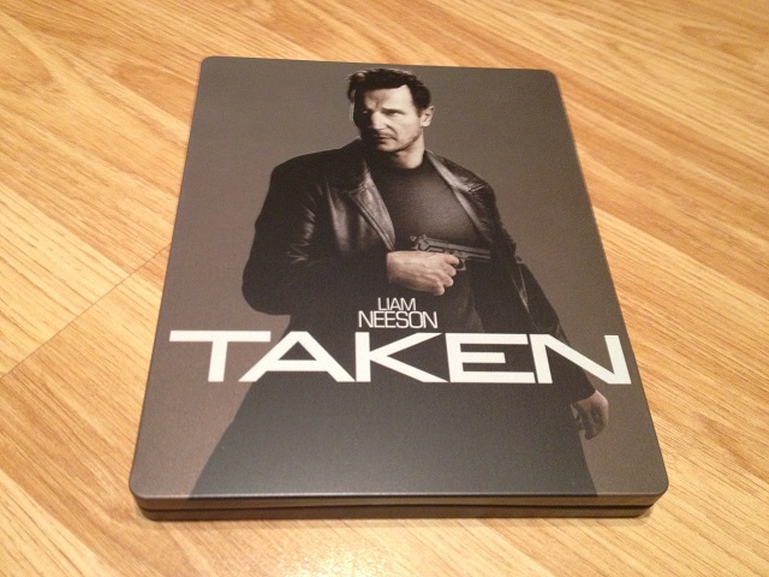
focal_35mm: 35
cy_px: 288
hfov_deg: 52.6
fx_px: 778
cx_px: 384
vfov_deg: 40.7
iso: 250
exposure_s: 1/20
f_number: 2.4
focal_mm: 4.28
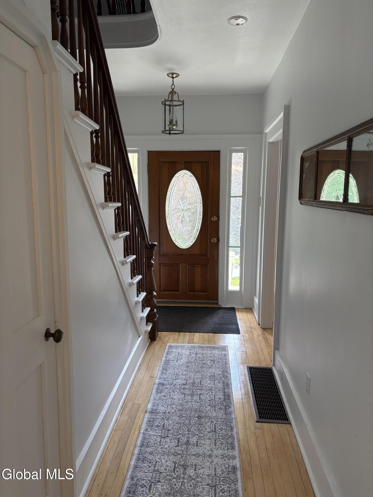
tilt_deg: -7.7
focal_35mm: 26
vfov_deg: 67.3
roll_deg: -0.9
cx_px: 186
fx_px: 374
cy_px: 248
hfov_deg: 53.1
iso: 125
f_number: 1.6
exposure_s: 1/120
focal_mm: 5.96
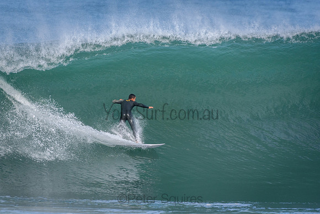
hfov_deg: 2.7
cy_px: 107
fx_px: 6668
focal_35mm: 750
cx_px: 160
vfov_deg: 1.8
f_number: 5.6
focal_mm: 500
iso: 720
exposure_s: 1/2000
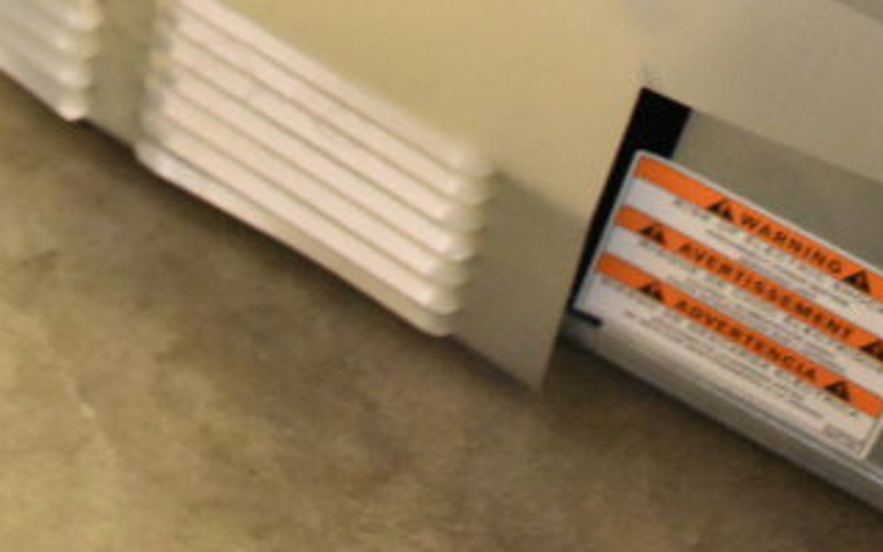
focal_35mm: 105
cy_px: -675
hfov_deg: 19.8
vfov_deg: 10.9
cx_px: 345
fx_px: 2527
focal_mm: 24
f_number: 4
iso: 5000
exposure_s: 1/40
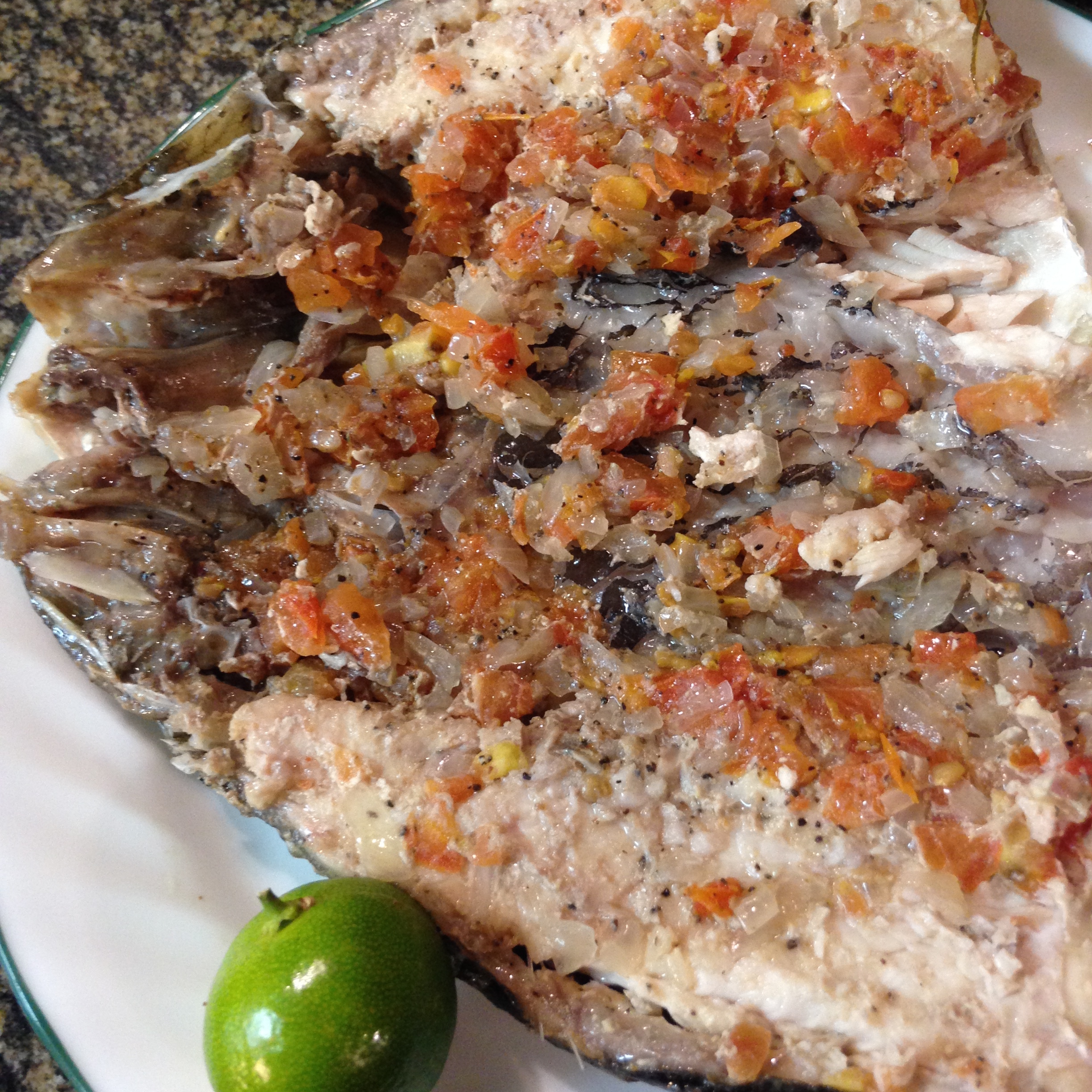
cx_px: 547
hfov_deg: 42.8
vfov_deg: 42.7
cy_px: 471
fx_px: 1392
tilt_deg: -65.5
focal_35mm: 39
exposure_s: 1/20
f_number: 2.4
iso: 200
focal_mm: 4.12
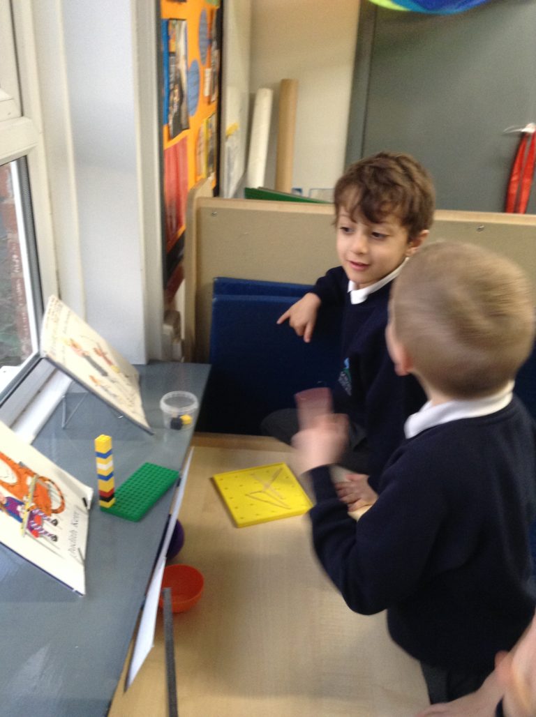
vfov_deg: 55.4
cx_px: 268
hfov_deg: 42.8
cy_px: 358
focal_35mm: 33
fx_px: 683
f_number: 2.4
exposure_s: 1/24
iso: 125
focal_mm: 3.3
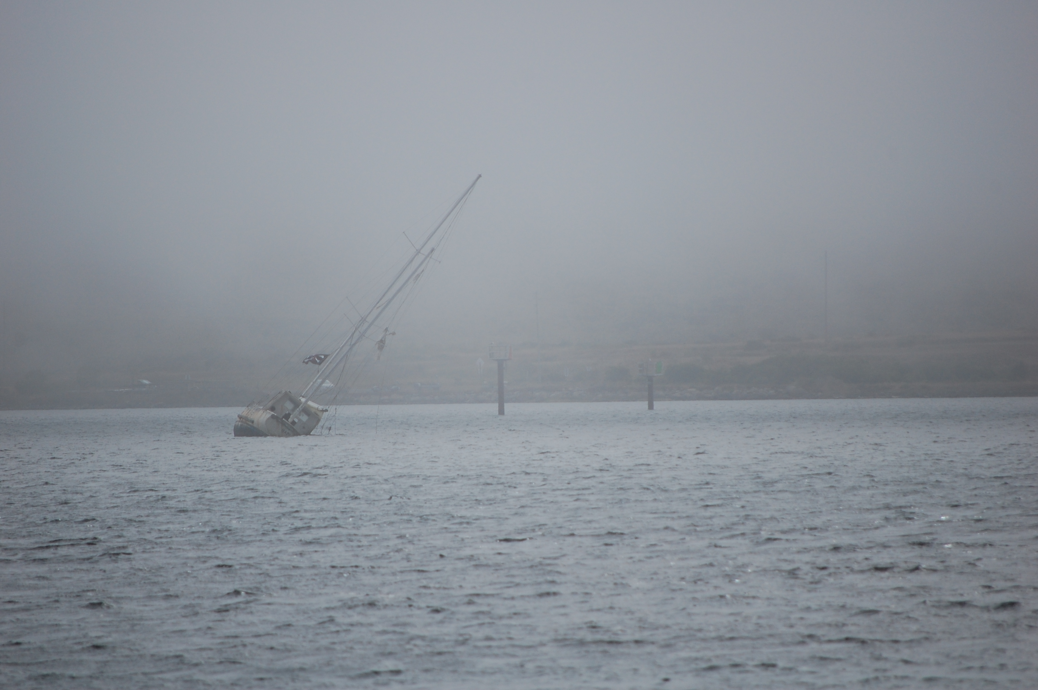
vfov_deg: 4.6
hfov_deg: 6.9
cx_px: 519
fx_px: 8642
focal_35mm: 300
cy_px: 345
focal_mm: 200
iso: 250
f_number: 5.6
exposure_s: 1/2000
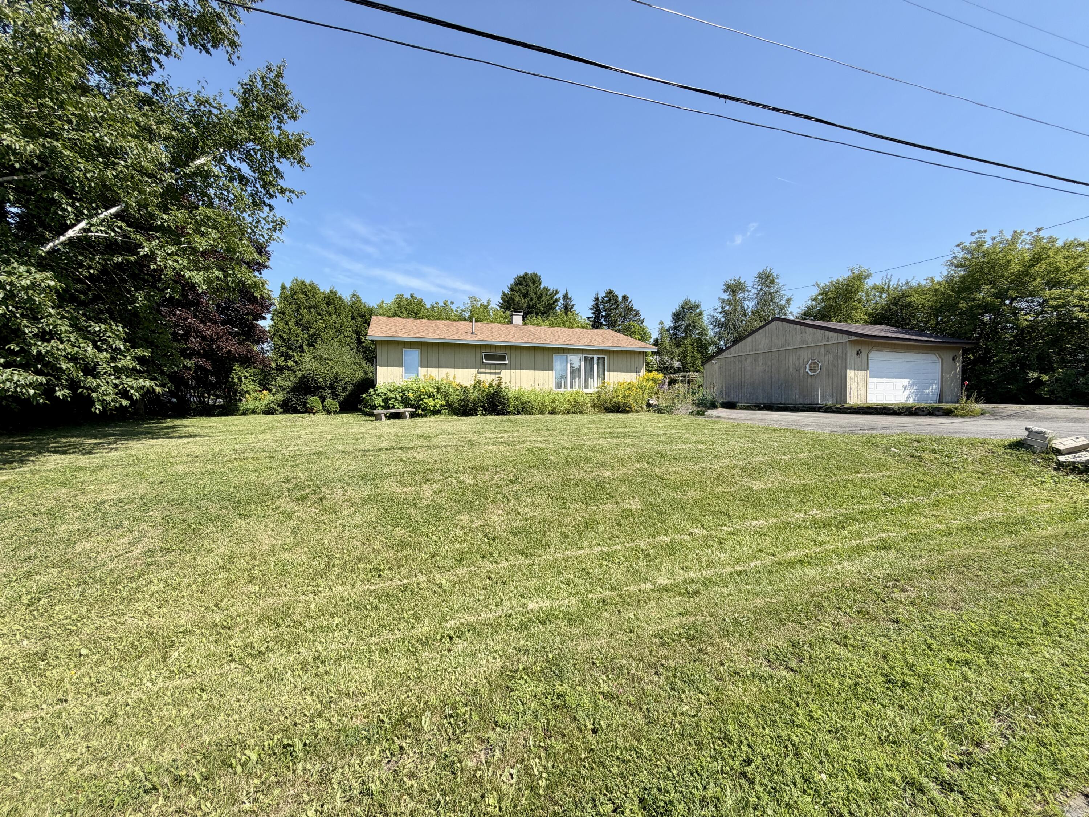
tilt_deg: -1.6
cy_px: 408
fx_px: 440
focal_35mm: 14
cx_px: 544
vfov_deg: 85.7
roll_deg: +0.1
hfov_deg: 102.1
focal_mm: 2.22
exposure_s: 1/770
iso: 25
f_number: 2.2
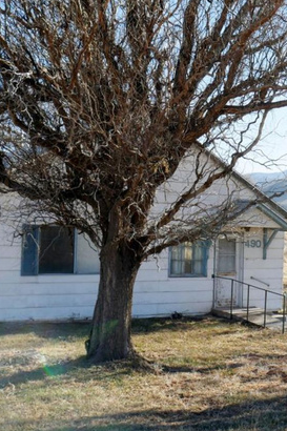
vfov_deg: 31.0
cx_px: 282
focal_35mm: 65
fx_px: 778
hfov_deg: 20.3
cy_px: 207
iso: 200
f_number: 8
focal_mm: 20
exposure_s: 1/320
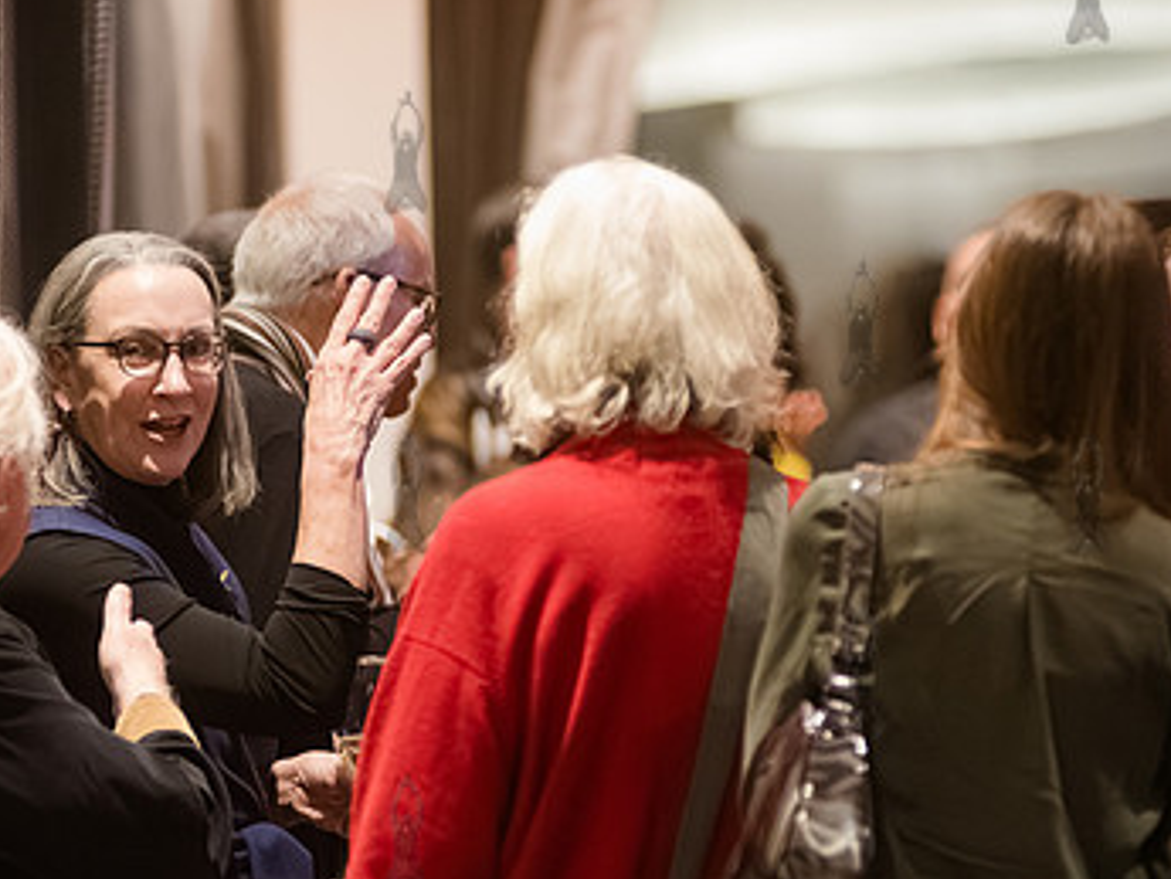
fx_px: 10457
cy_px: 436
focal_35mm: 309
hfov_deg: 6.4
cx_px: 389
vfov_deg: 4.8
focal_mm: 170
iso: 8000
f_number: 2.8
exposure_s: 1/250
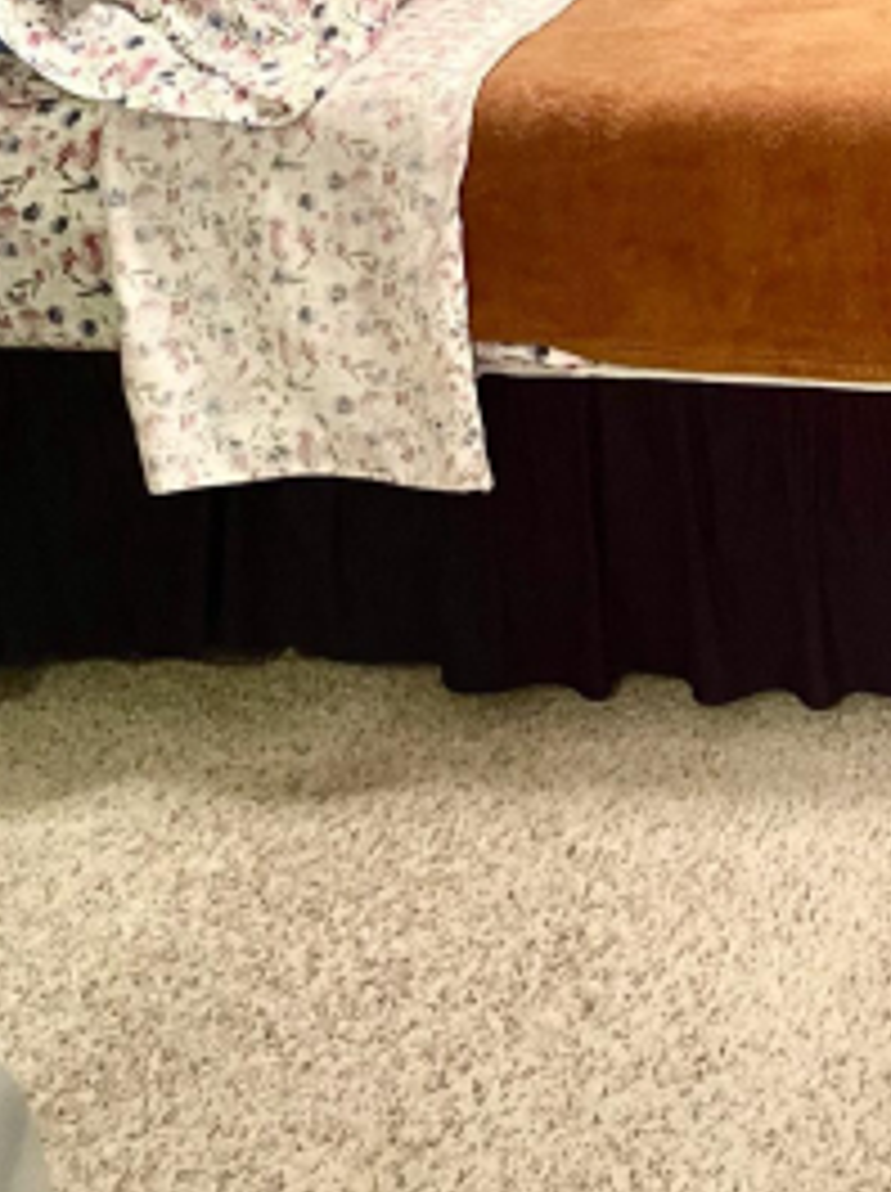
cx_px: 1089
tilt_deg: -13.8
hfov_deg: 21.5
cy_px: -92
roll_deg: +1.2
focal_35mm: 63
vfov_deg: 28.2
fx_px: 2167
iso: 500
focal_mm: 5.1
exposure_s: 1/30
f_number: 1.6
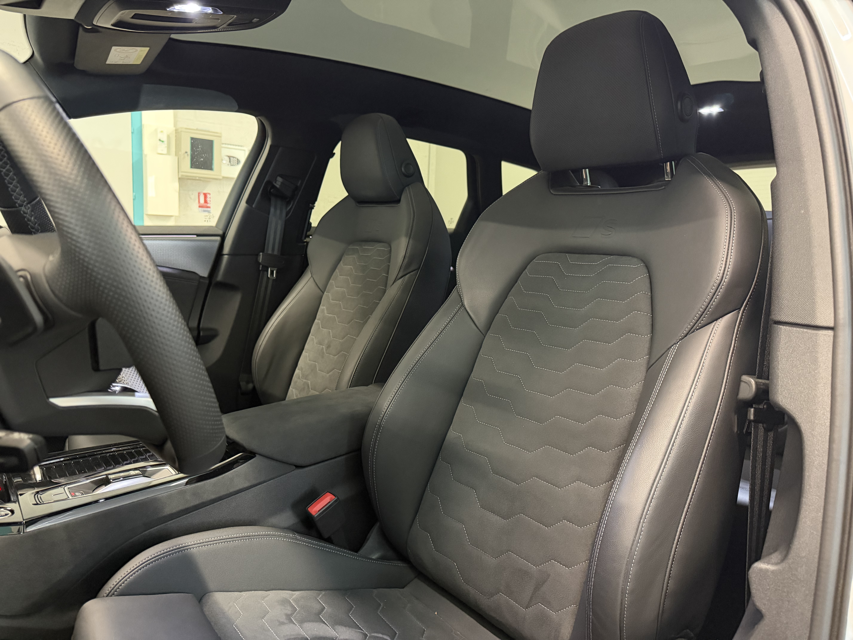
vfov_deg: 56.8
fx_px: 591
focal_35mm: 24
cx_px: 426
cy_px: 320
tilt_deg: -6.8
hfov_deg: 71.6
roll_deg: -2.2
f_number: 1.78
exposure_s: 1/33
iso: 800
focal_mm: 6.76
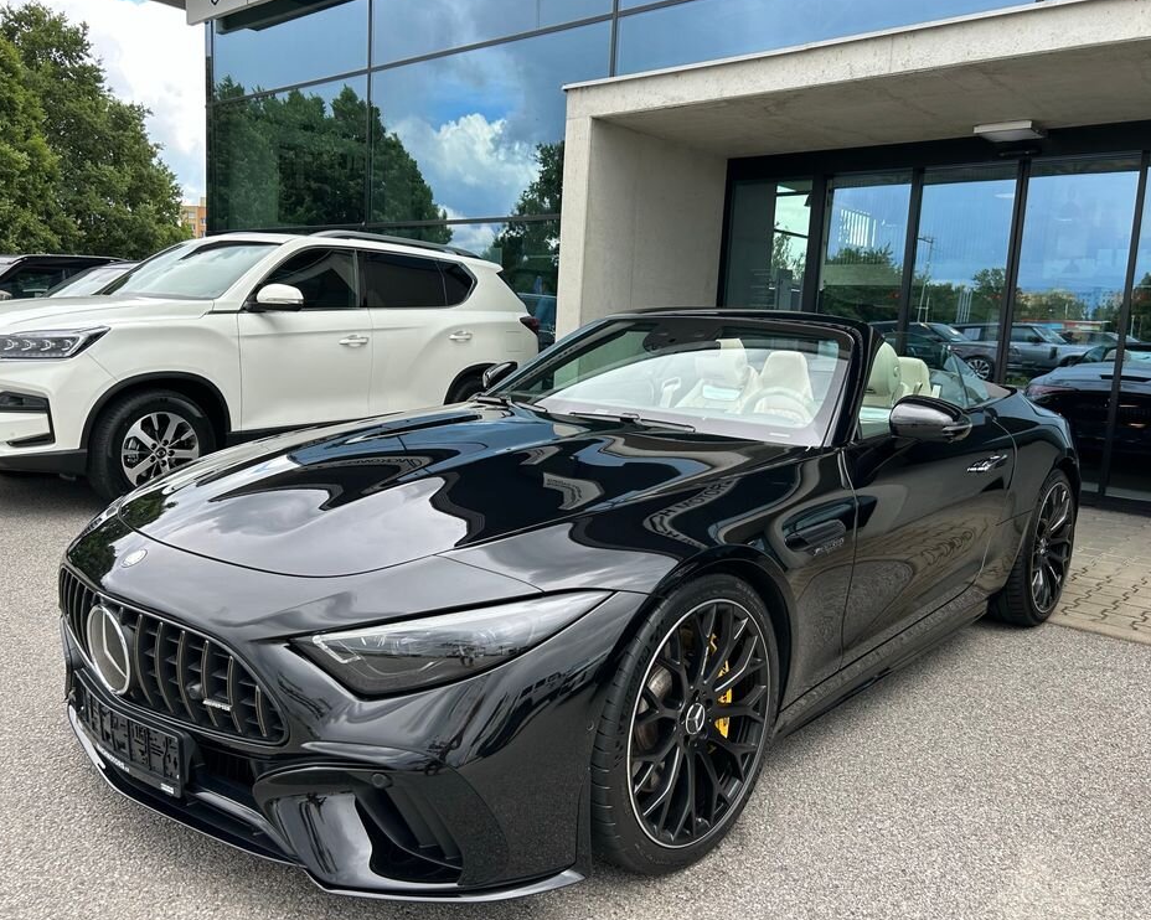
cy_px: 458
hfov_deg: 62.2
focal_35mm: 28
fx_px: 954
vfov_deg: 51.5
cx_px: 566
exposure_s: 1/611
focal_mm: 5.7
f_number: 1.5
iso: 50
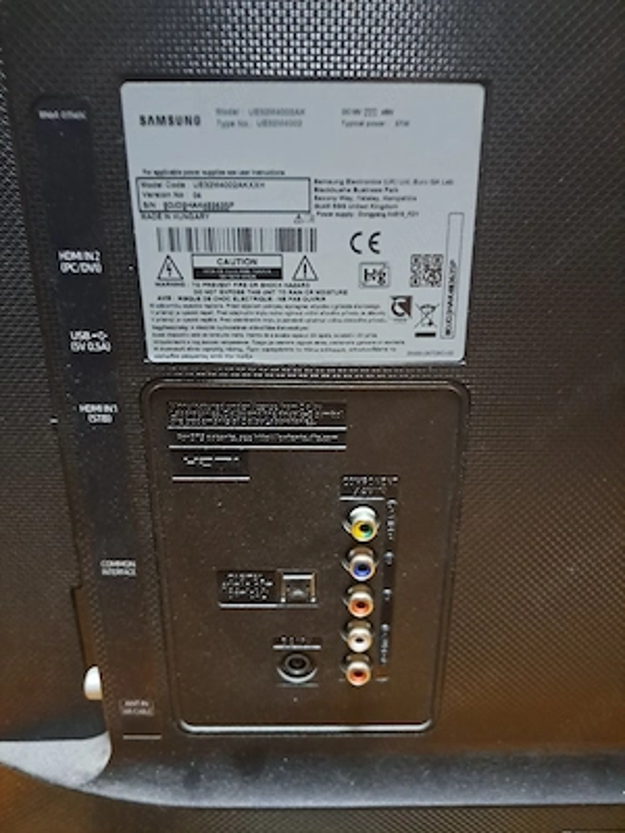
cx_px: 312
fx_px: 578
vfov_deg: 71.6
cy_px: 416
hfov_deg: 56.8
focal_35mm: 24
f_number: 1.8
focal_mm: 5.23
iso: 1000
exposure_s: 1/13
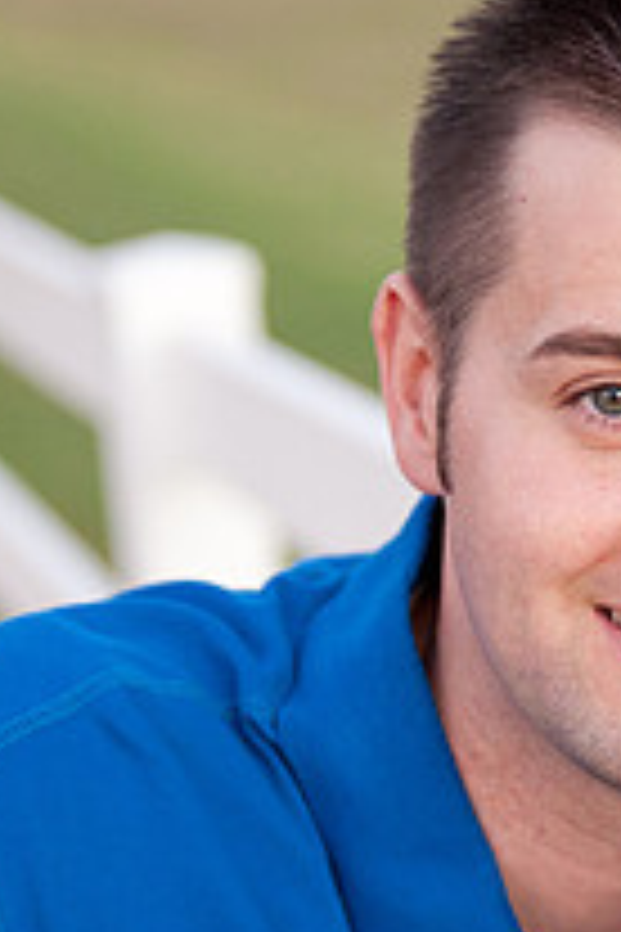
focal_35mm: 140
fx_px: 3622
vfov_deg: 14.6
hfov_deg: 9.8
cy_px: 567
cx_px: 554
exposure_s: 1/100
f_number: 2.8
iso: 1000
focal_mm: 50
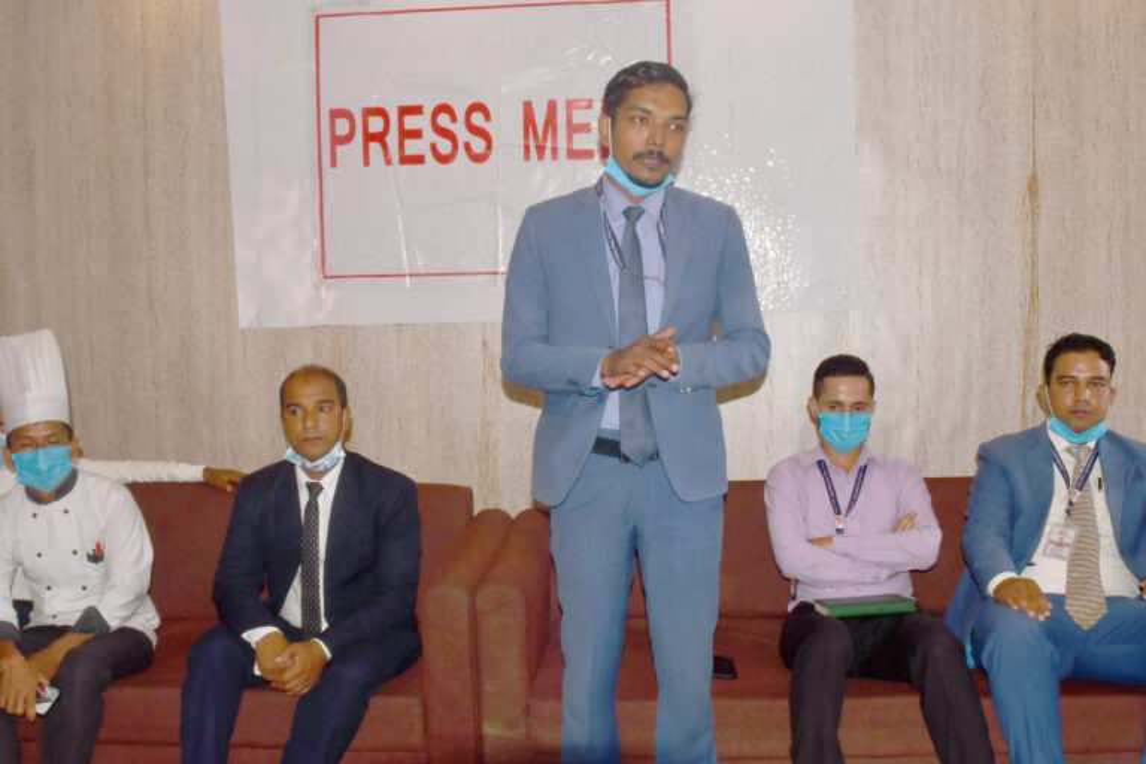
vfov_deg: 36.9
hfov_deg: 53.1
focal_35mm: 36
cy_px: 382
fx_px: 1146
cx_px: 573
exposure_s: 1/60
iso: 400
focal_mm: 18
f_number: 4
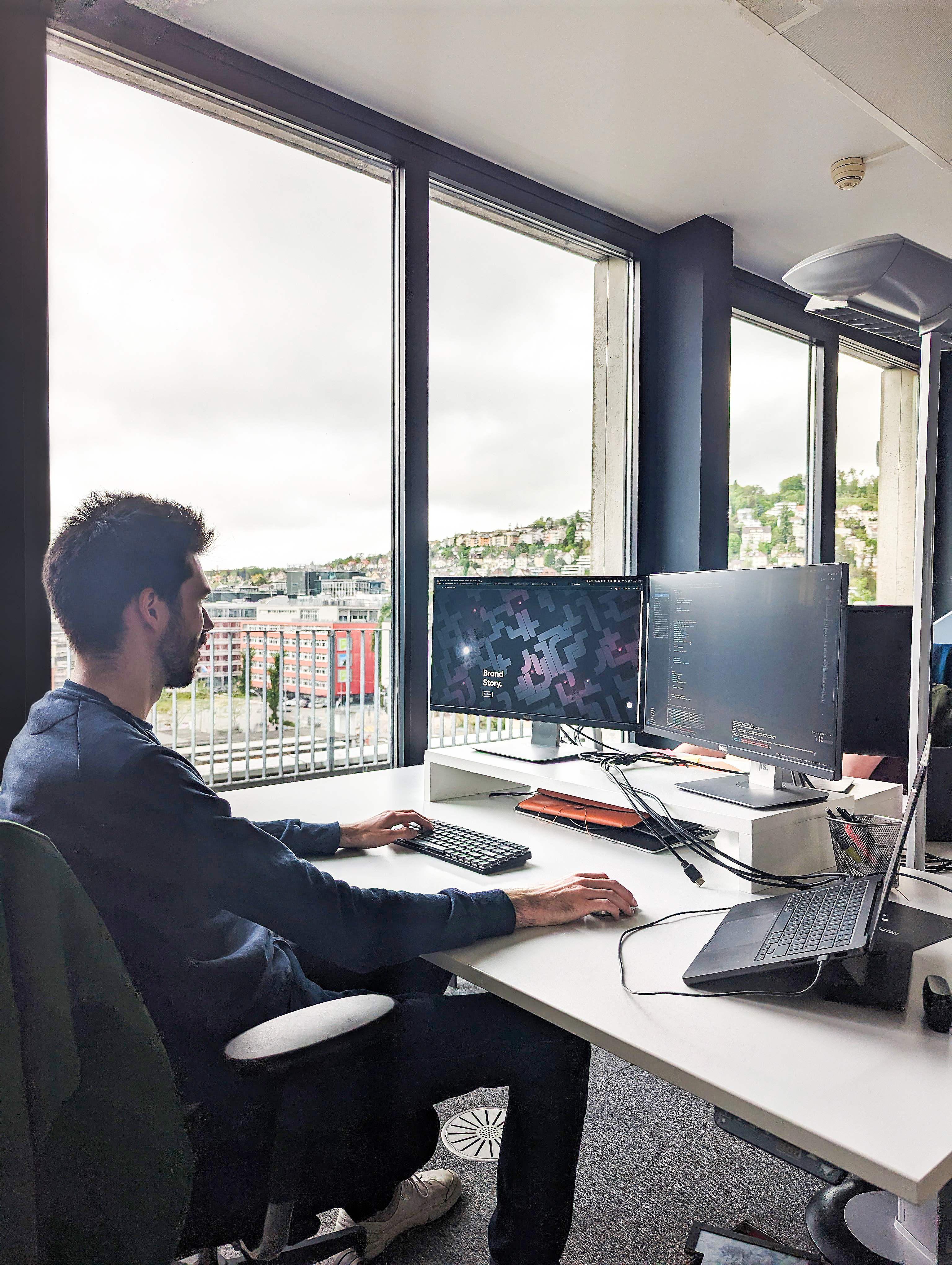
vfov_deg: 71.5
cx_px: 476
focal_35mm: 24
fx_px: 878
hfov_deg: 56.9
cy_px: 632
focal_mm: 6.81
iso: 46
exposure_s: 1/760
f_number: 1.85
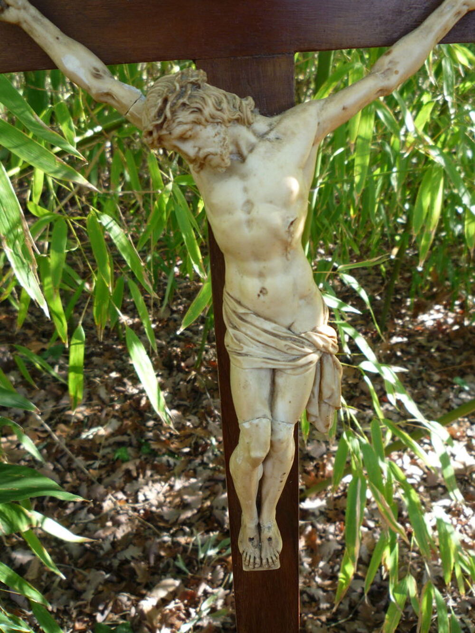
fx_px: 549
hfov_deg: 46.8
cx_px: 238
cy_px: 316
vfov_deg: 60.0
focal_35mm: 30
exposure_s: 1/40
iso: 100
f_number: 3.3
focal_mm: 5.2
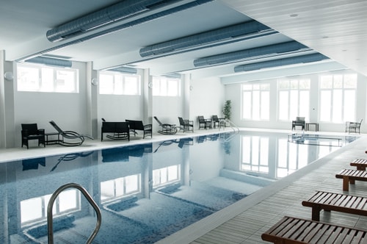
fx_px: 324
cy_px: 122
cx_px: 184
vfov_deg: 41.2
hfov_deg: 59.1
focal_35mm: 32
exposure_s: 1/80
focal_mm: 21
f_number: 6.3
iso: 1000
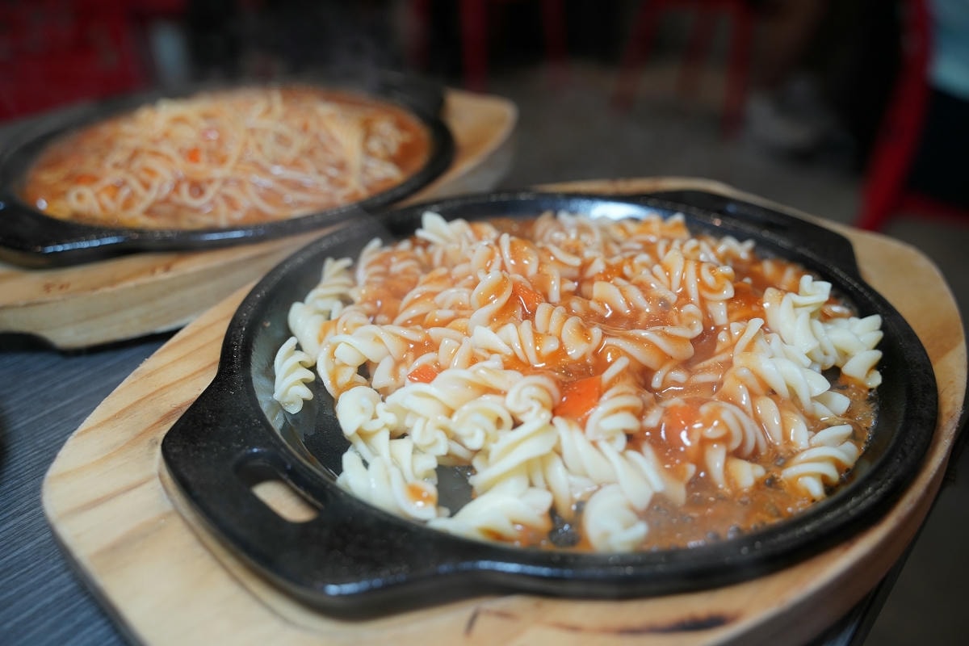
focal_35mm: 32
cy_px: 323
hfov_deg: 58.7
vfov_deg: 41.1
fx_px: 861
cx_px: 484
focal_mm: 32
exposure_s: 1/60
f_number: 4
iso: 250
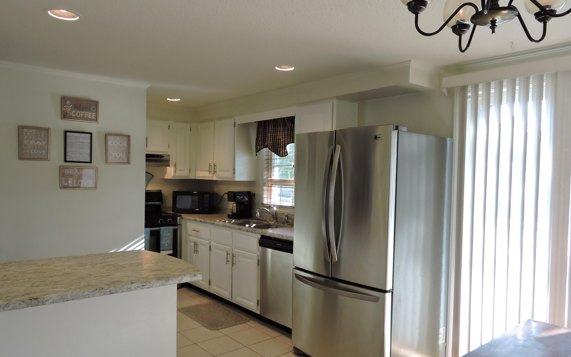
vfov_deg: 47.6
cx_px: 281
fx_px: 405
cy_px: 189
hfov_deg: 70.4
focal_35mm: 26
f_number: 3.3
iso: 125
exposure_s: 1/30
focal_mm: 4.3
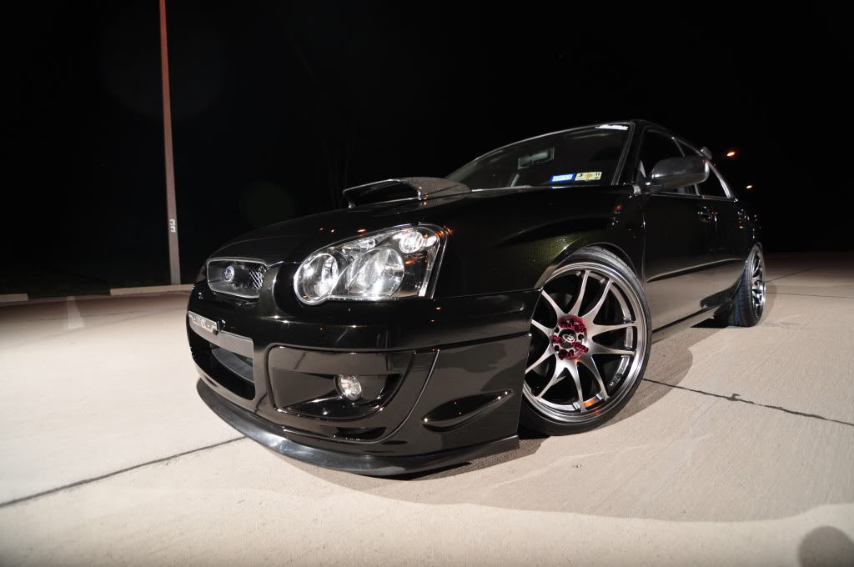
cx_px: 427
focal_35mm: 16
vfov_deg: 71.9
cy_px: 284
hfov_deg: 95.1
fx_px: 391
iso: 200
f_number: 2.8
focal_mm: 11
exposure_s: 1/200
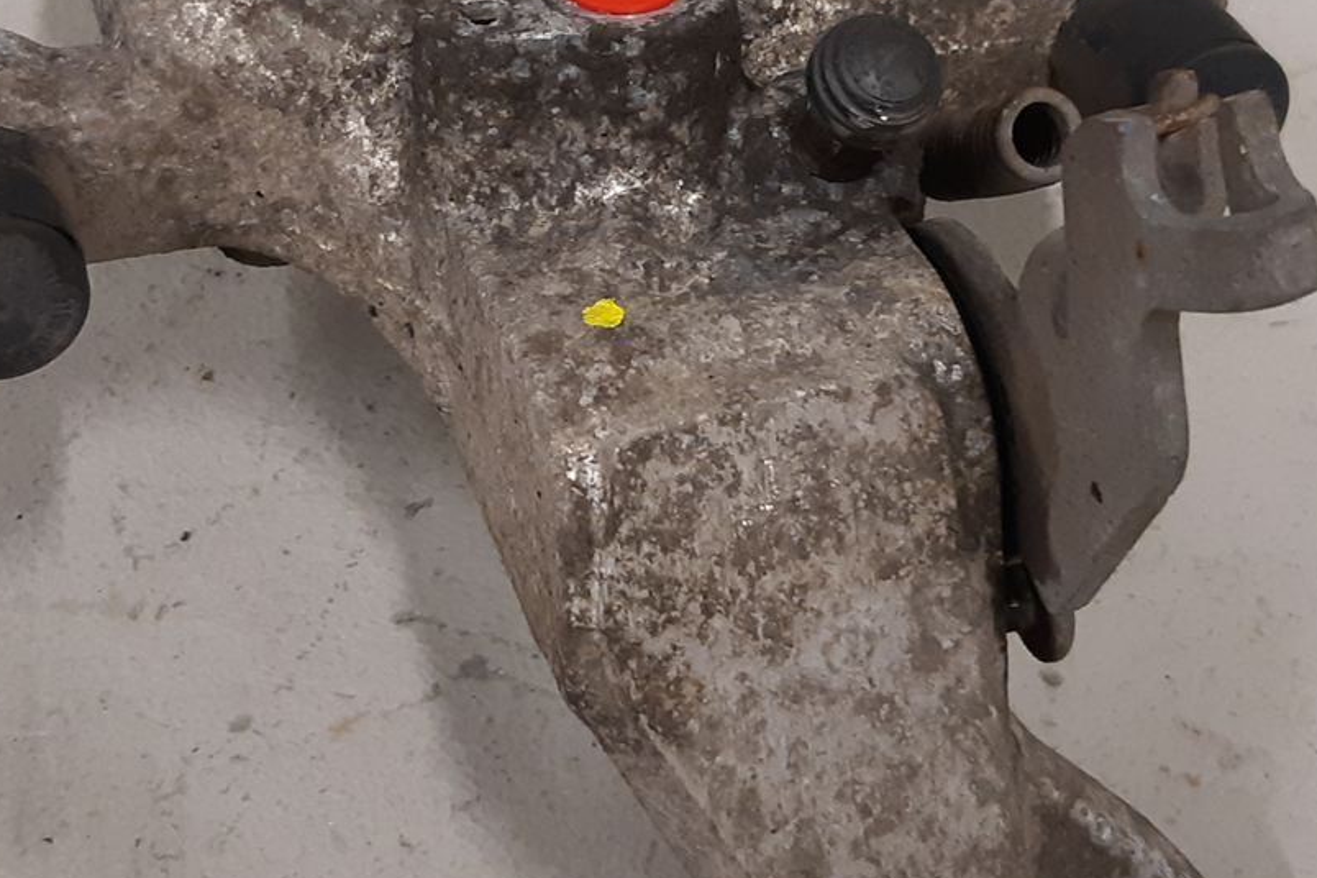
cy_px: 139
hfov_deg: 29.2
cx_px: 607
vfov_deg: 19.5
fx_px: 2524
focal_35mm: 69
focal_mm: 3.93
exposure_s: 1/50
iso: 160
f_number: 1.7
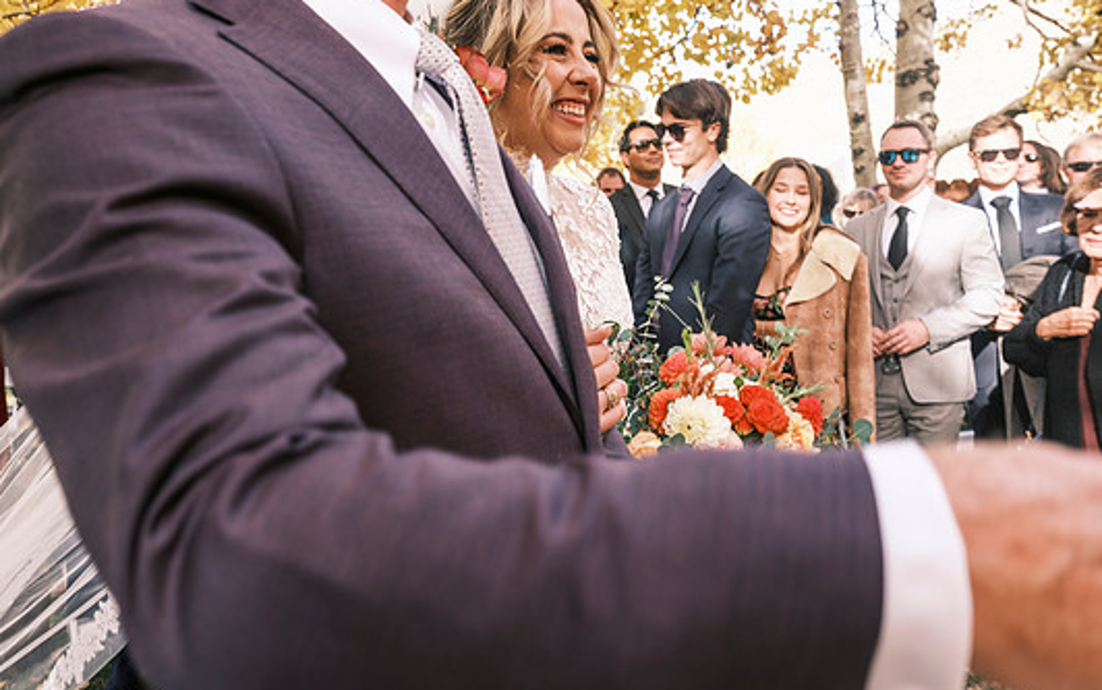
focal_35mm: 30
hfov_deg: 62.8
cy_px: 306
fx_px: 901
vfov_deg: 41.8
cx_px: 584
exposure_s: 1/125
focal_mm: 18
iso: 160
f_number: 4
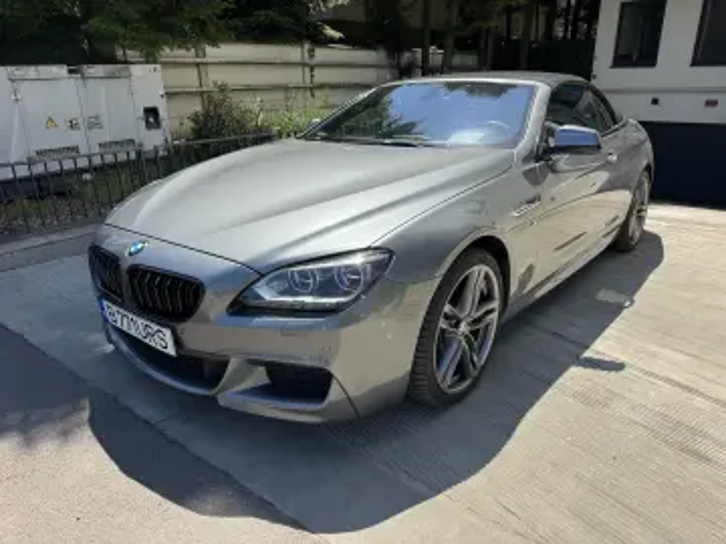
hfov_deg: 71.6
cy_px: 272
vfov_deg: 56.8
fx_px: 503
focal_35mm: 24
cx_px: 363
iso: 80
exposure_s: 1/3413
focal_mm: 6.76
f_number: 1.78
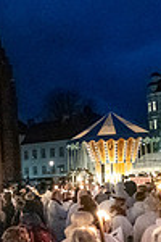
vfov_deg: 31.8
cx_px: -32
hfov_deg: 20.5
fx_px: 416
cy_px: 183
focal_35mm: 62
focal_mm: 16
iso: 12800
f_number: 2.8
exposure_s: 1/250
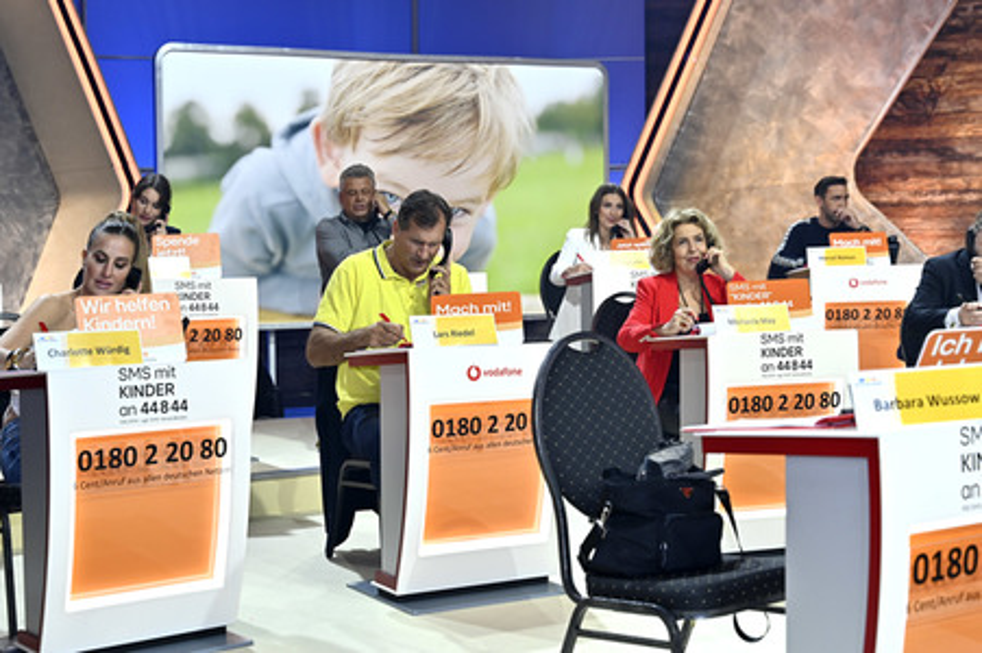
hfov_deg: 39.6
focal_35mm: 50
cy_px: 326
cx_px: 491
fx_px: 1363
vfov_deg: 27.0
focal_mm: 50
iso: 1000
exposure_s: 1/200
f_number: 4
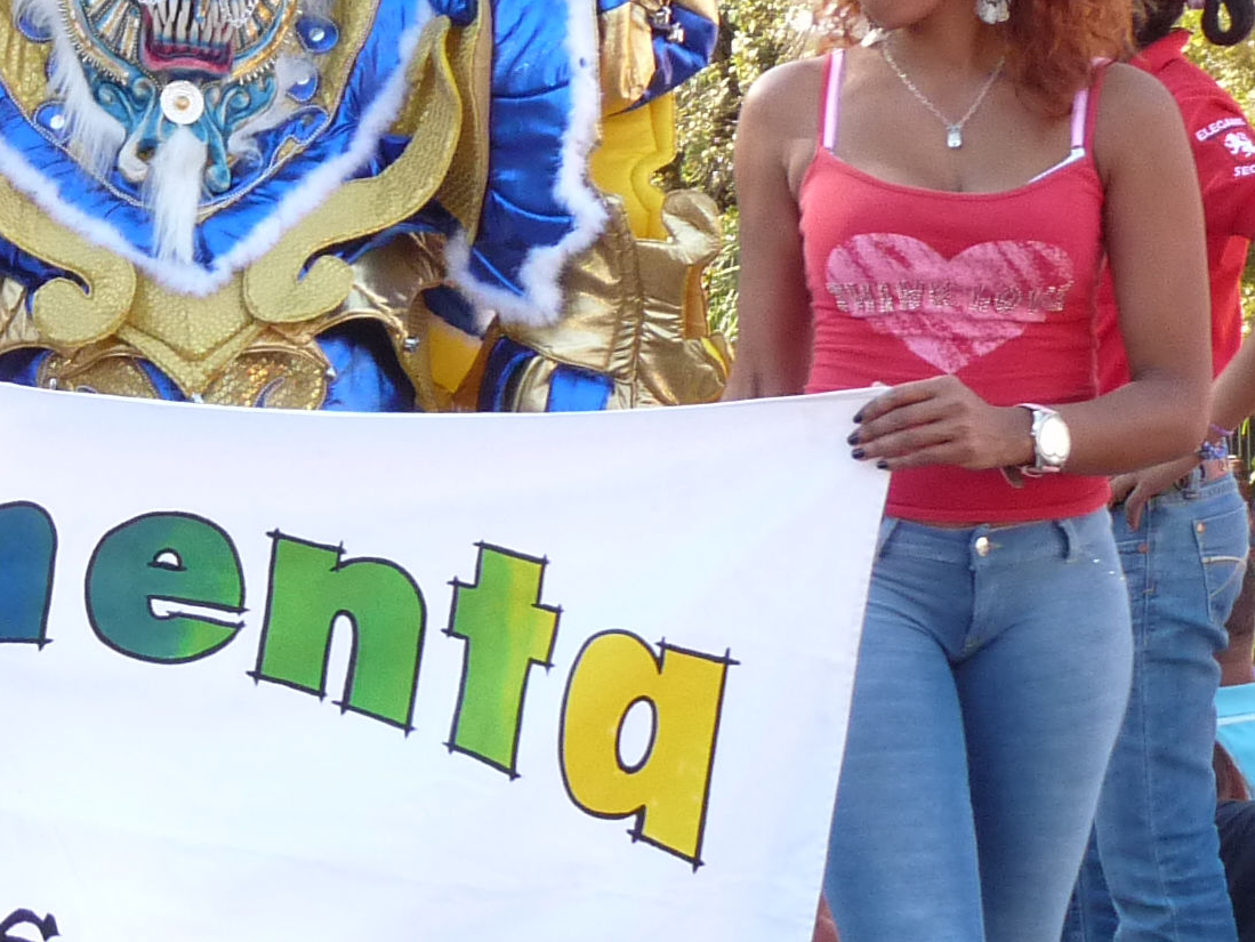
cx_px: -26
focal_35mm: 156
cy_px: 314
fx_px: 5658
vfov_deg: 9.5
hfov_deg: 12.5
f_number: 3.6
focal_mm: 8.5
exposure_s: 1/200
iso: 200
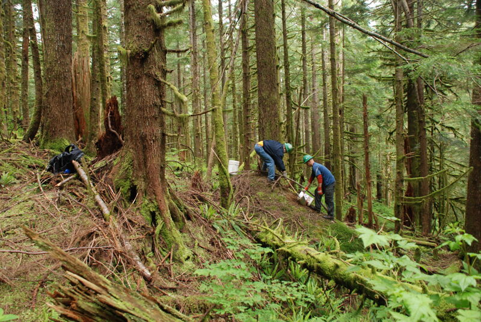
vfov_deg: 43.7
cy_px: 161
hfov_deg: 61.9
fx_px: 401
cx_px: 240
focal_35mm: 30
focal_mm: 20
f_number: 3.8
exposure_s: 1/40
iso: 500
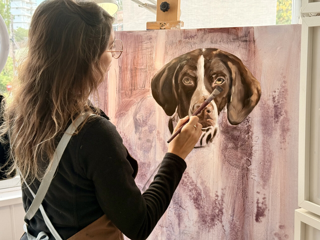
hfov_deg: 39.7
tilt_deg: -9.8
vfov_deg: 30.3
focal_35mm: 48
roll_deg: +1.7
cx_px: 160
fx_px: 444
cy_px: 120
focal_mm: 6.76
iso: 125
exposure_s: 1/242
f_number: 1.78
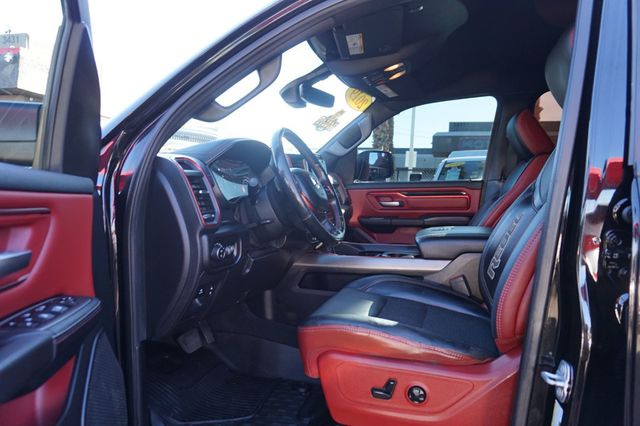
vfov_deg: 53.1
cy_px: 213
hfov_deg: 73.8
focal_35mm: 24
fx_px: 426
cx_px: 320
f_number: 4
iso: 200
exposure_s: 1/60
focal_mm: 16
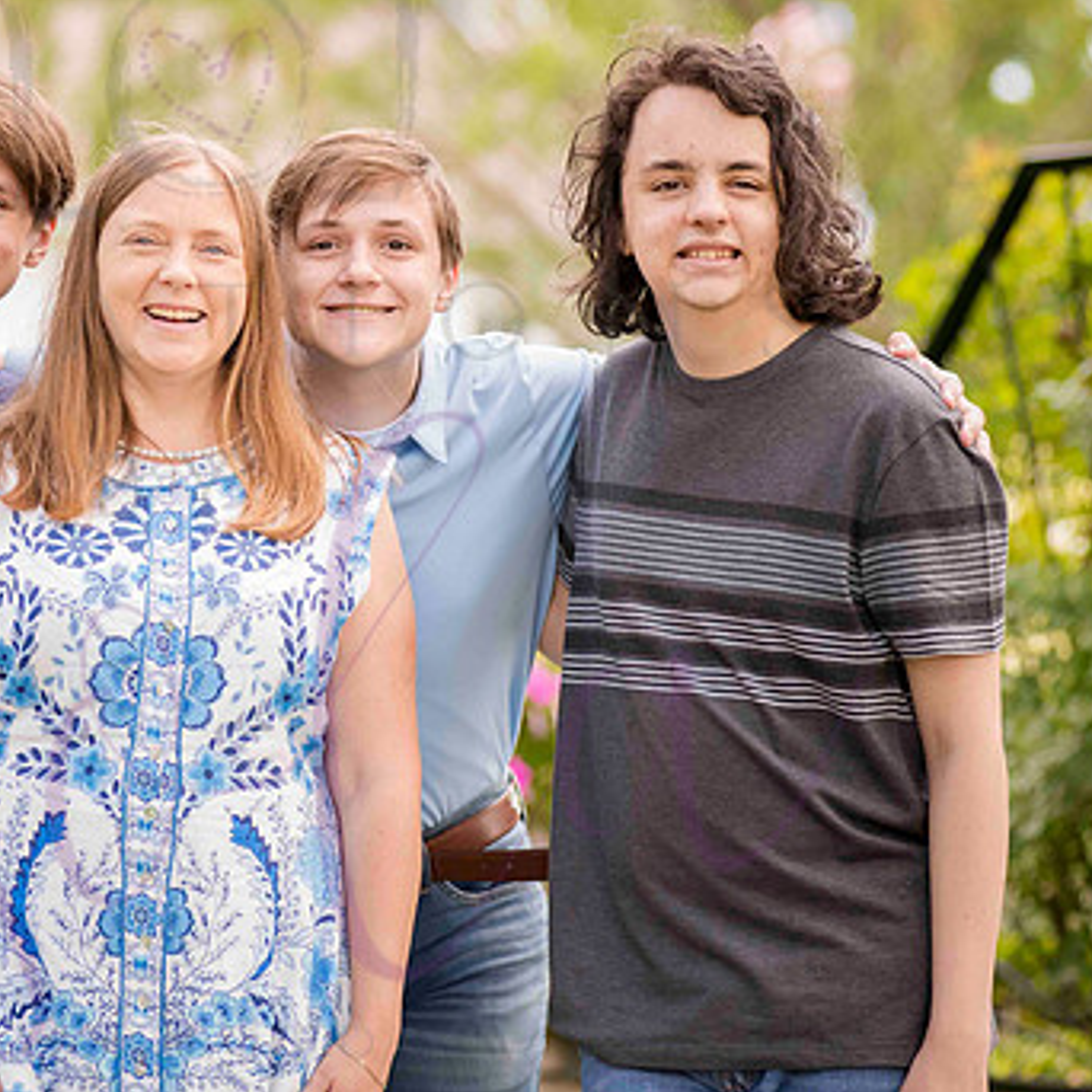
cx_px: 306
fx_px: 6282
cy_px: 423
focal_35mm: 176
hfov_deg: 9.9
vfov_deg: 9.9
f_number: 3.5
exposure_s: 1/320
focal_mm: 112
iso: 400
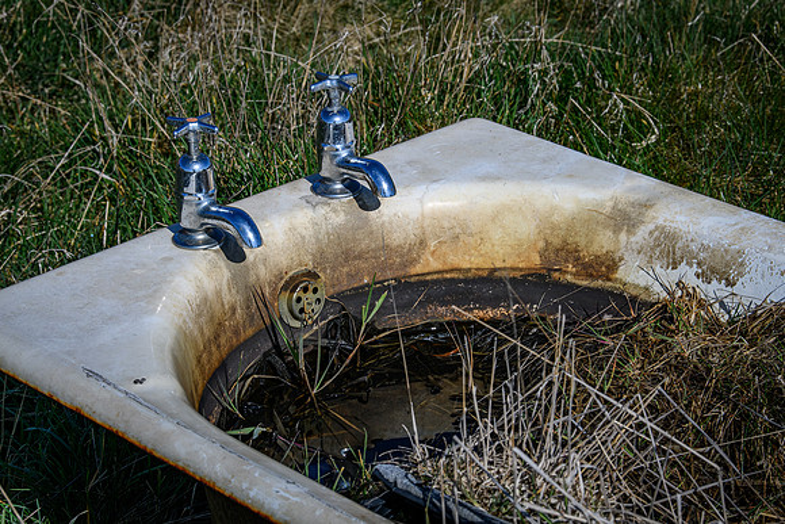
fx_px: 2072
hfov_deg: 21.5
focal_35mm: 95
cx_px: 392
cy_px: 262
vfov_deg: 14.4
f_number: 14
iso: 400
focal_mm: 95
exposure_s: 1/800
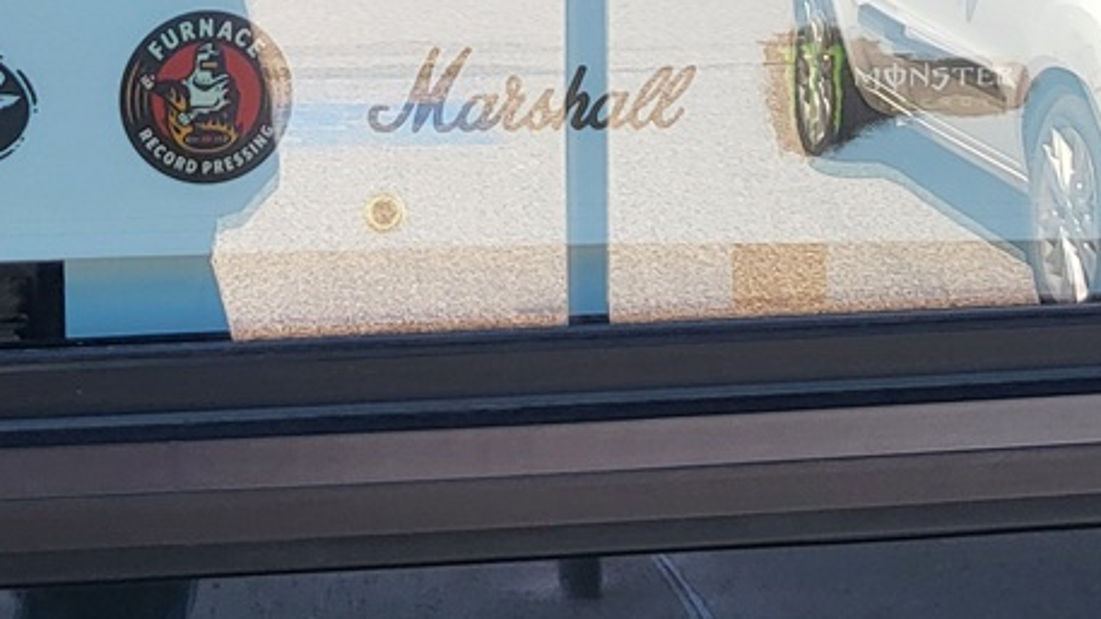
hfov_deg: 22.9
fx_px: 2715
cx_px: 506
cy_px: -350
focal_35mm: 93
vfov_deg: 12.3
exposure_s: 1/801
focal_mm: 4.25
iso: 50
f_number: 1.8
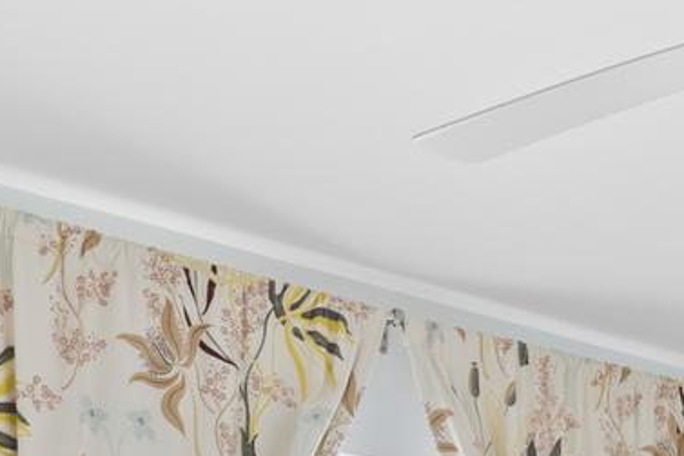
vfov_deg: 14.4
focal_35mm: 76
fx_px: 1443
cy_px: 958
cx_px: 1063
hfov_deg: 21.7
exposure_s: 1/3
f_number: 8
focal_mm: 14
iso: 400
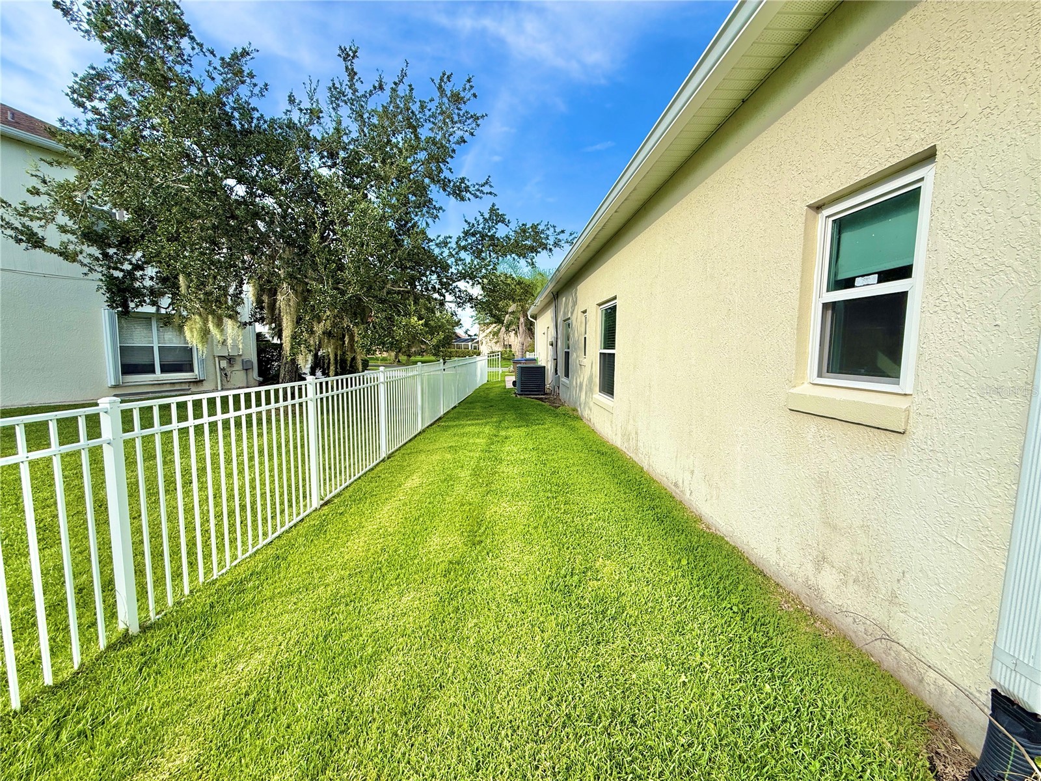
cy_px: 390
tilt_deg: -4.6
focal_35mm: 14
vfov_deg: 85.7
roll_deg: +0.0
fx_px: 421
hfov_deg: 102.1
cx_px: 520
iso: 50
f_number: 2.2
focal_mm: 2.22
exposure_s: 1/1399
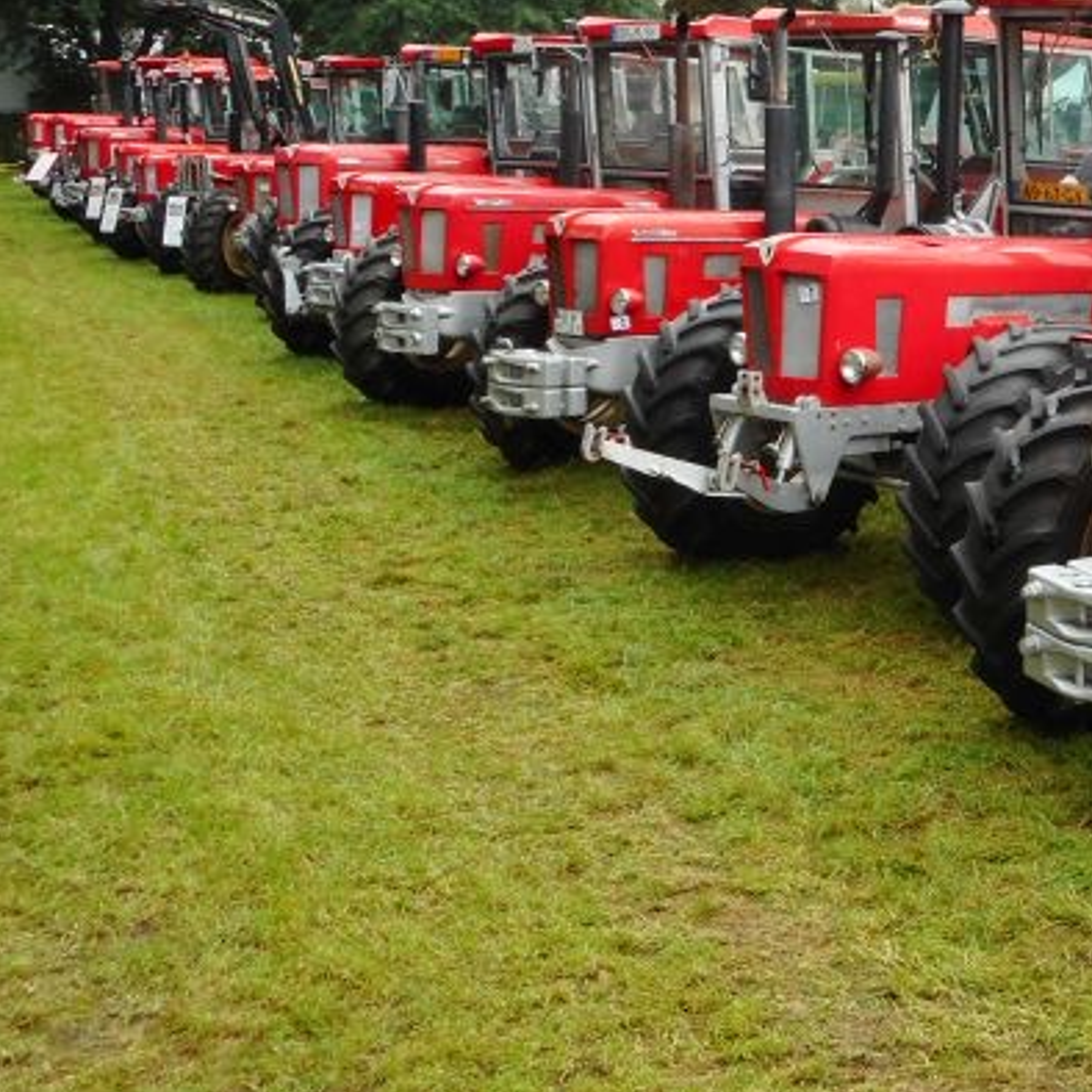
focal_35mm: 61
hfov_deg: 26.8
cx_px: 1053
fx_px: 2177
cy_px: 322
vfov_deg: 27.9
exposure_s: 1/50
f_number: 4.2
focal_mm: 6
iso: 80
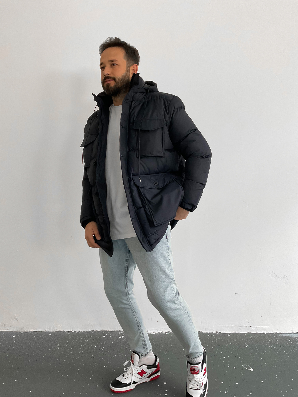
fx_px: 333
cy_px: 198
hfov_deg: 48.2
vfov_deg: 61.7
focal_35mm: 29
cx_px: 149
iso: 125
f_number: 1.8
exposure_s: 1/60
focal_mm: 3
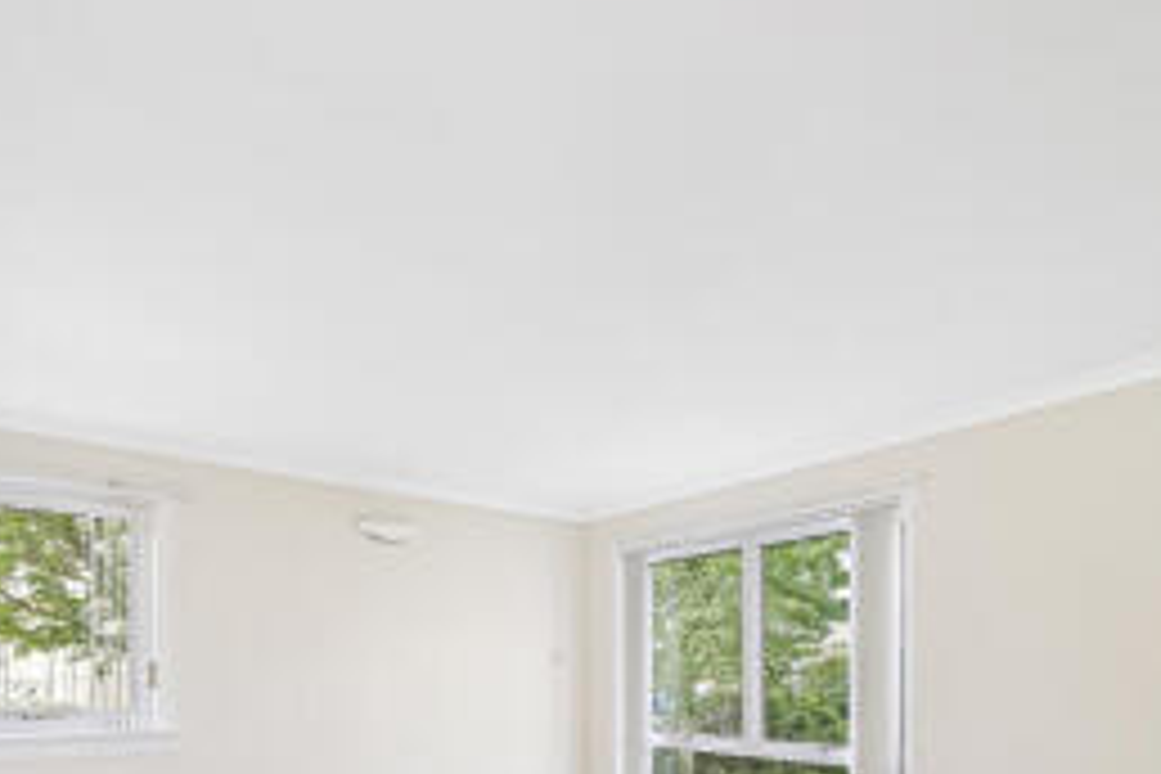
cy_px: 677
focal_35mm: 24
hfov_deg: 73.7
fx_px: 774
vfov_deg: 48.3
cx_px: 603
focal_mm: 8.4
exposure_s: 1/100
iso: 640
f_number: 5.6
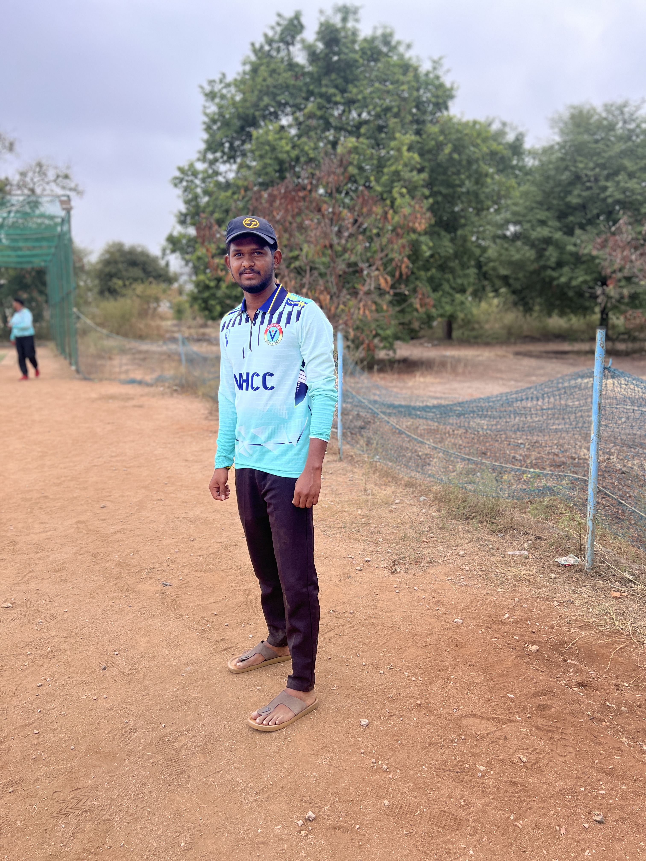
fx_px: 647
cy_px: 430
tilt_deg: -9.5
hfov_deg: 53.1
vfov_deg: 67.3
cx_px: 323
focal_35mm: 26
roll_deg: +0.4
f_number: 1.5
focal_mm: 5.7
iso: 64
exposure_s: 1/121
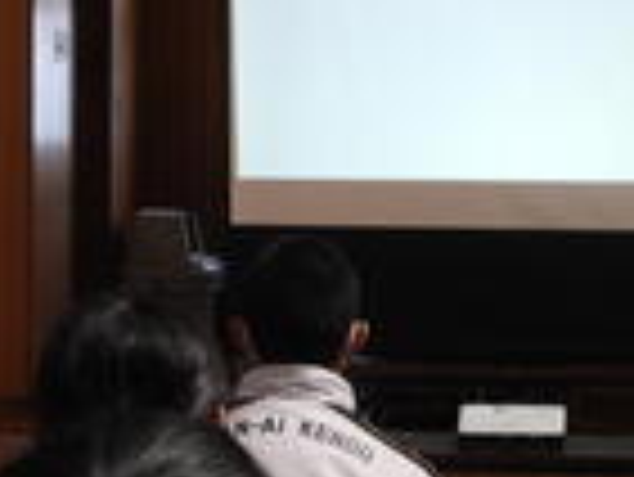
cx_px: 171
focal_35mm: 184
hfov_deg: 10.7
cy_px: 18
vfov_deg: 8.0
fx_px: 3373
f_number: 4.2
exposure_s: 1/30
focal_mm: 11.6
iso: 125
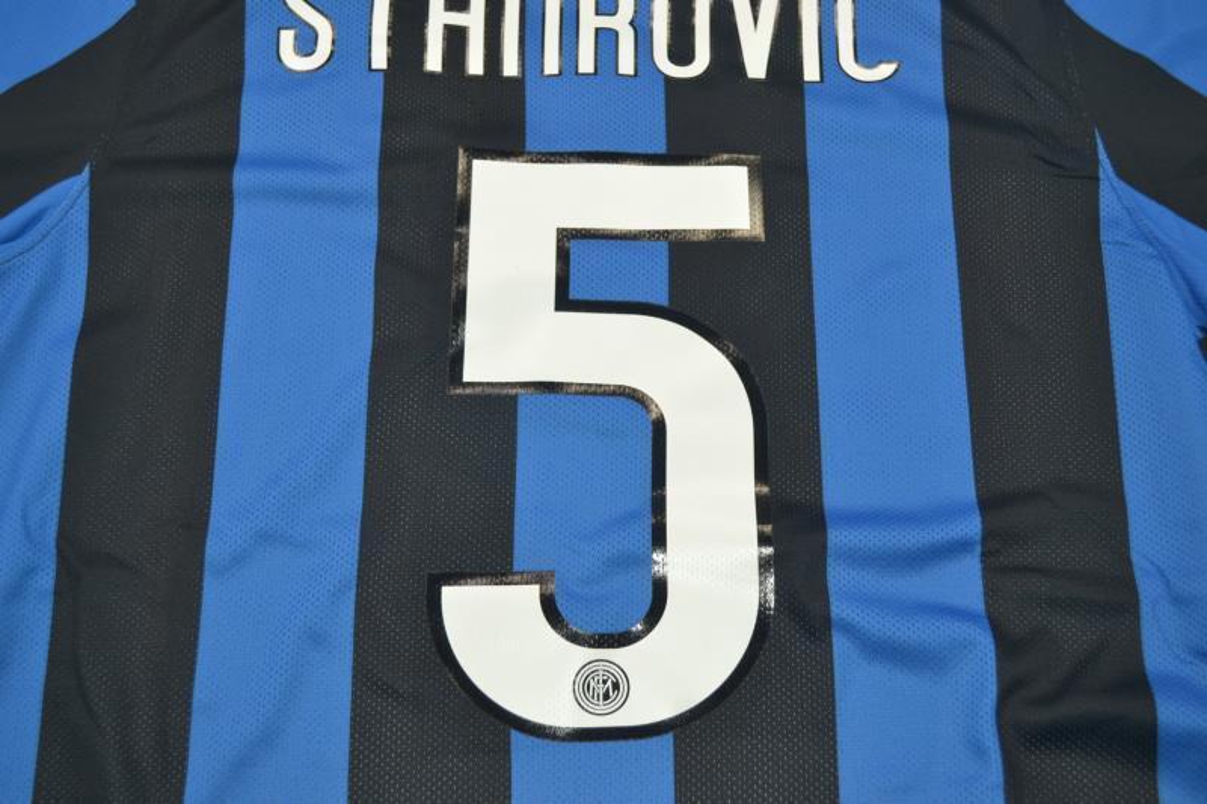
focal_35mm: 45
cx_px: 604
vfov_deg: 29.9
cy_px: 402
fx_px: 1508
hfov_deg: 43.6
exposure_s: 1/80
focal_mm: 30
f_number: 4.5
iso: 200
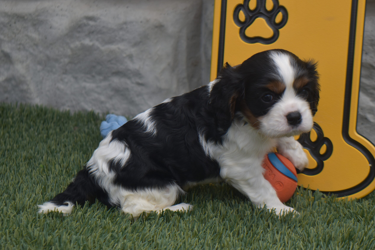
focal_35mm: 79
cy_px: 125
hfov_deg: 25.7
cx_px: 190
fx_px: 823
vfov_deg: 17.3
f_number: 5.6
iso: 200
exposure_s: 1/320
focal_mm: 52
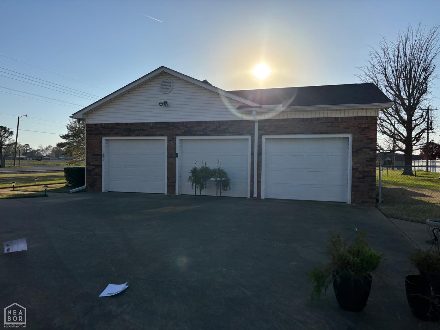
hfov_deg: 67.3
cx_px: 220
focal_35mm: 26
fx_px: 330
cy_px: 165
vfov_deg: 53.1
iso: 50
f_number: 1.6
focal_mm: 5.96
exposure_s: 1/12195
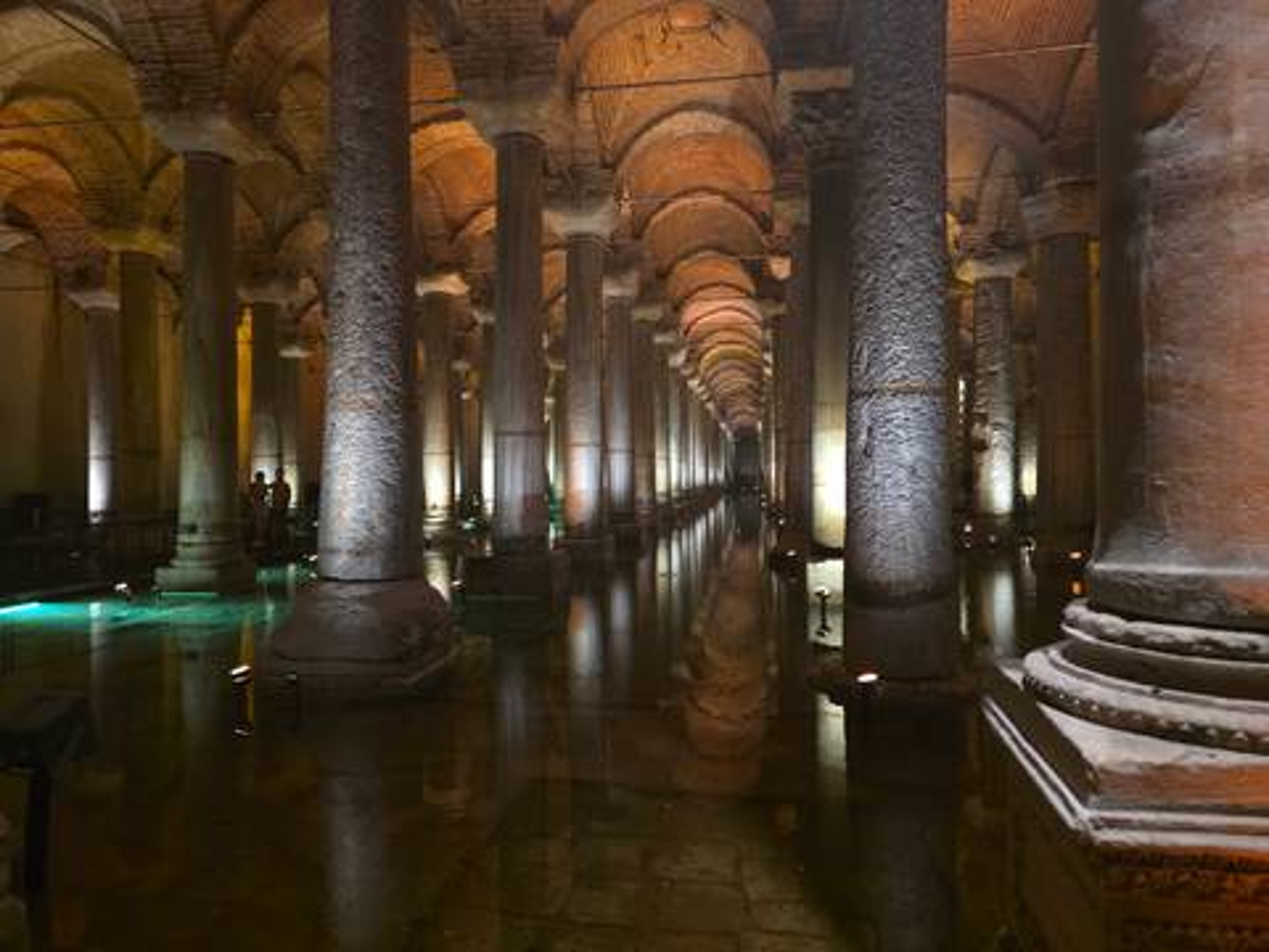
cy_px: 476
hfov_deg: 73.9
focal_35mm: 23
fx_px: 843
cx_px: 634
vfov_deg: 58.9
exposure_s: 1/33.3
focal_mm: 6.3
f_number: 1.7
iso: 1250
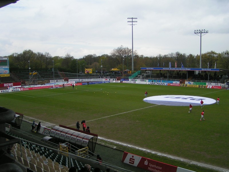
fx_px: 251
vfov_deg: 37.7
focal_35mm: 38
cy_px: 86
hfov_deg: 49.0
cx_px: 114
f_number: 2.8
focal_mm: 5.8
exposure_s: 1/1000
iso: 50
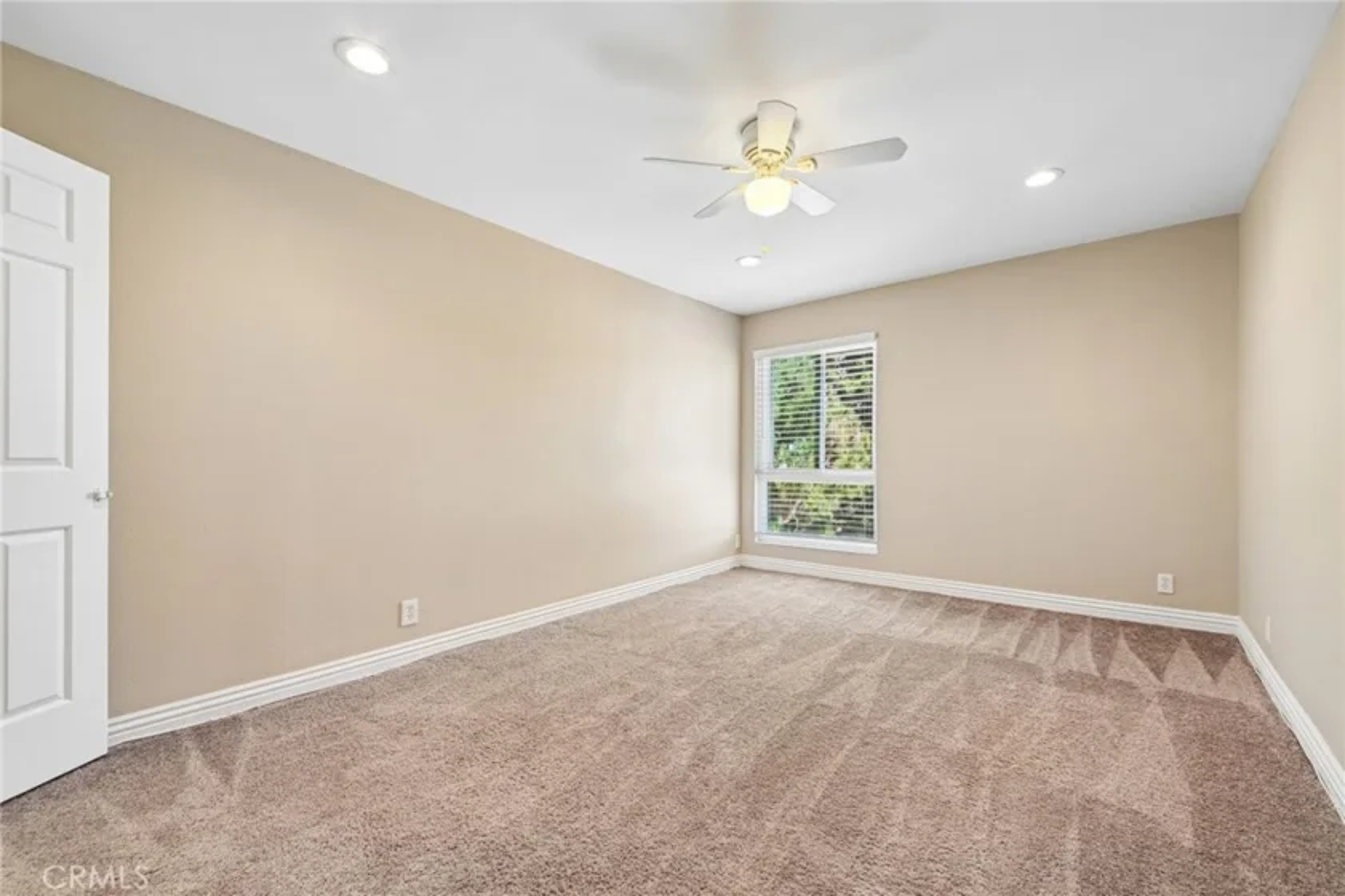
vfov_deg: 81.2
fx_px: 523
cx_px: 672
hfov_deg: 104.3
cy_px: 448
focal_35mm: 14
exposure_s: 1/8
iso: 250
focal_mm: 14
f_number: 8
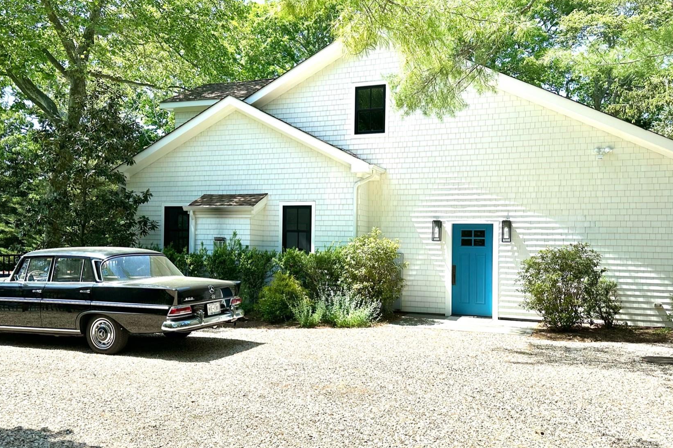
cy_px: 240
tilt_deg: +0.0
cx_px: 347
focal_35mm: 31
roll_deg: -1.1
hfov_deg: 60.3
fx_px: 579
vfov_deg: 42.3
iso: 80
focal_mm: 6.86
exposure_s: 1/3717
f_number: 1.78
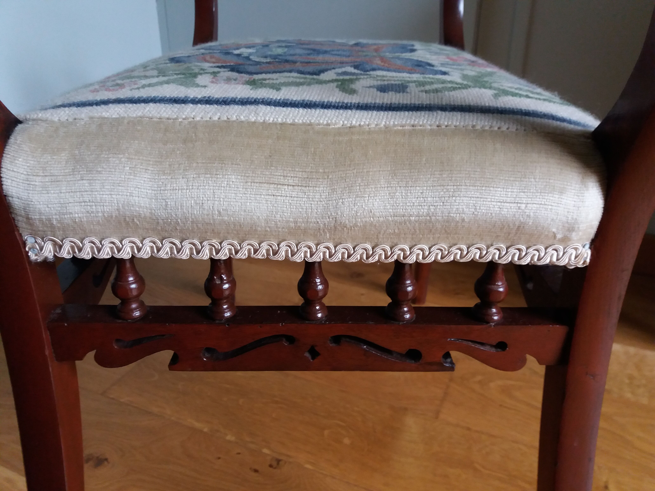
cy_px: 246
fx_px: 530
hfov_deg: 63.4
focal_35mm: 28
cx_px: 328
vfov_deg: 49.7
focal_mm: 3.7
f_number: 1.9
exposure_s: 1/20
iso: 160
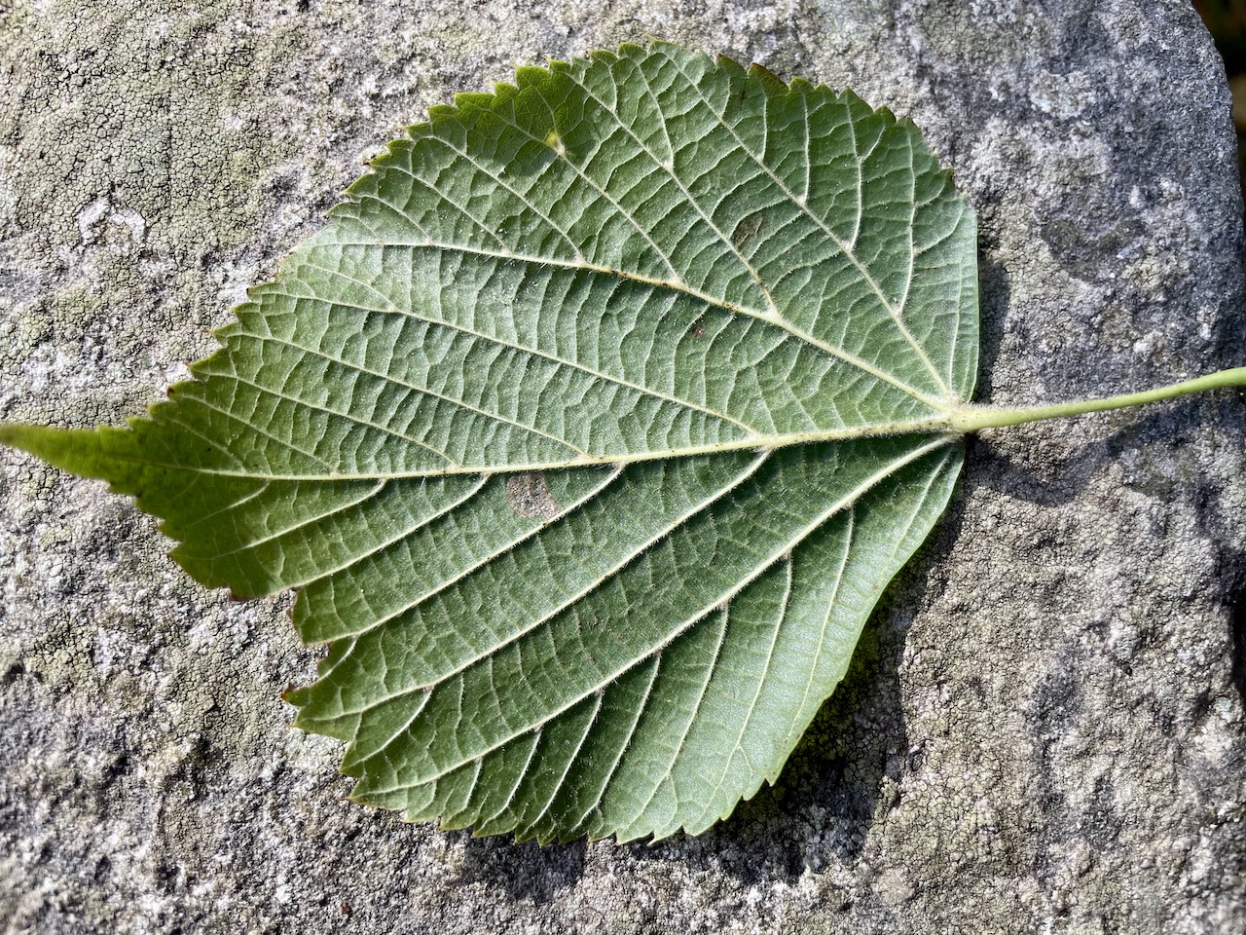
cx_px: 623
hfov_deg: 67.3
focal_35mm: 26
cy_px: 468
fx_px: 936
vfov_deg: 53.1
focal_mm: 4.2
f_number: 1.6
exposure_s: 1/309
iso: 32
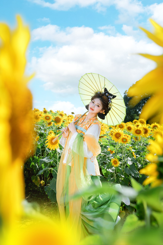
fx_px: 333
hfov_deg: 27.5
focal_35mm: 49
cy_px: 122
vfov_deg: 40.3
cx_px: 82
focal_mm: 50
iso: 100
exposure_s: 1/800
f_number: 5
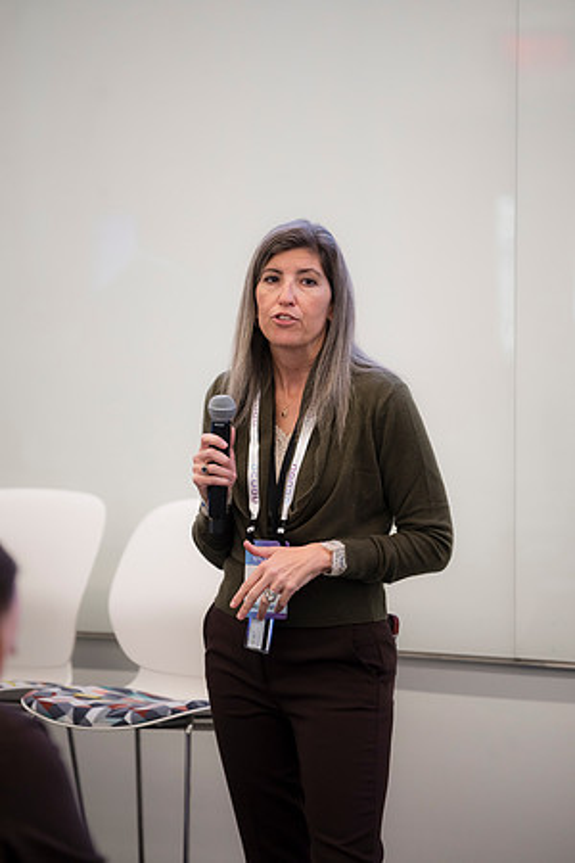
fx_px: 4791
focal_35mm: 200
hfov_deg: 6.9
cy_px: 432
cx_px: 288
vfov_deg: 10.3
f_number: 2.8
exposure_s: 1/125
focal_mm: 200
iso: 1000
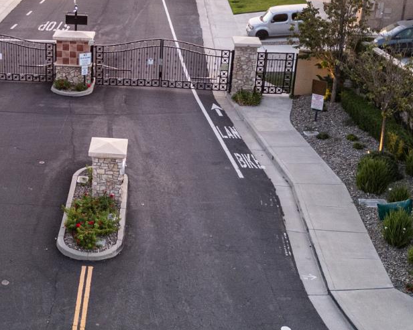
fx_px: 697
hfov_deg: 32.0
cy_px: 91
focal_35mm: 57
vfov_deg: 26.4
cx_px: 73
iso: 410
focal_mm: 6.72
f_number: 1.7
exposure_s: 1/15
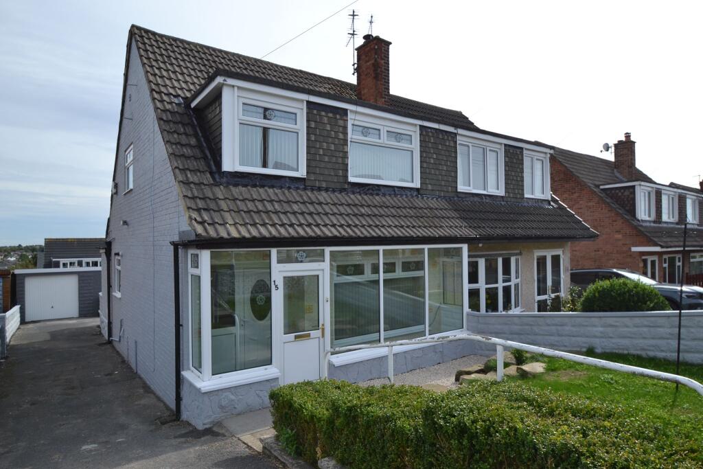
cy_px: 234
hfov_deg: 81.2
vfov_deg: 59.5
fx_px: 410
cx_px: 352
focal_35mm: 21
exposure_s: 1/200
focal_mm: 14
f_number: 7.1
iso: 100
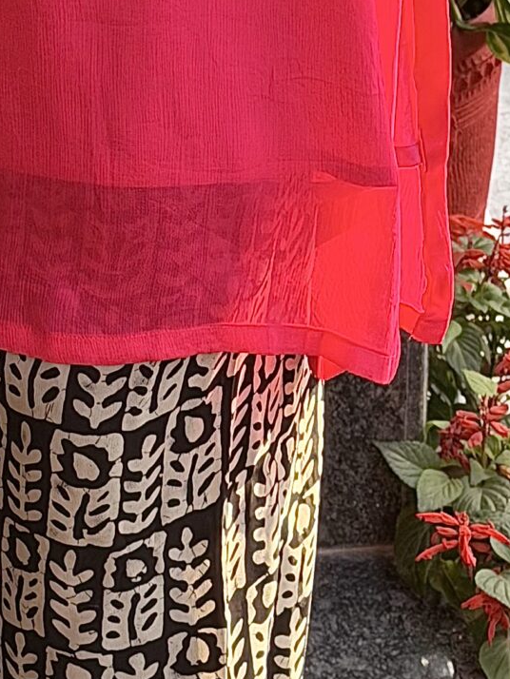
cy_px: 119
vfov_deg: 11.4
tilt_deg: -27.0
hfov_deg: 8.6
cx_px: 80
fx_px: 3377
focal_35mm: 172
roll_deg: +1.1
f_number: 1.78
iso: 80
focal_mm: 6.76
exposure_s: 1/174
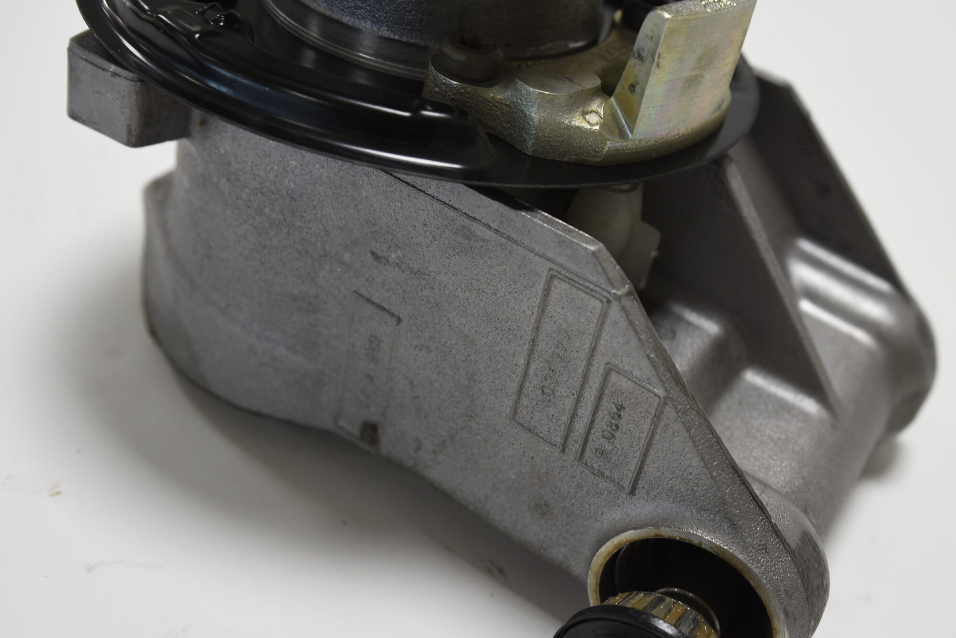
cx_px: 536
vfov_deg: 29.1
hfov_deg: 42.7
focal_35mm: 46
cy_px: 403
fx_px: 1222
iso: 320
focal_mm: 24
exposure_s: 1/100
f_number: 2.8
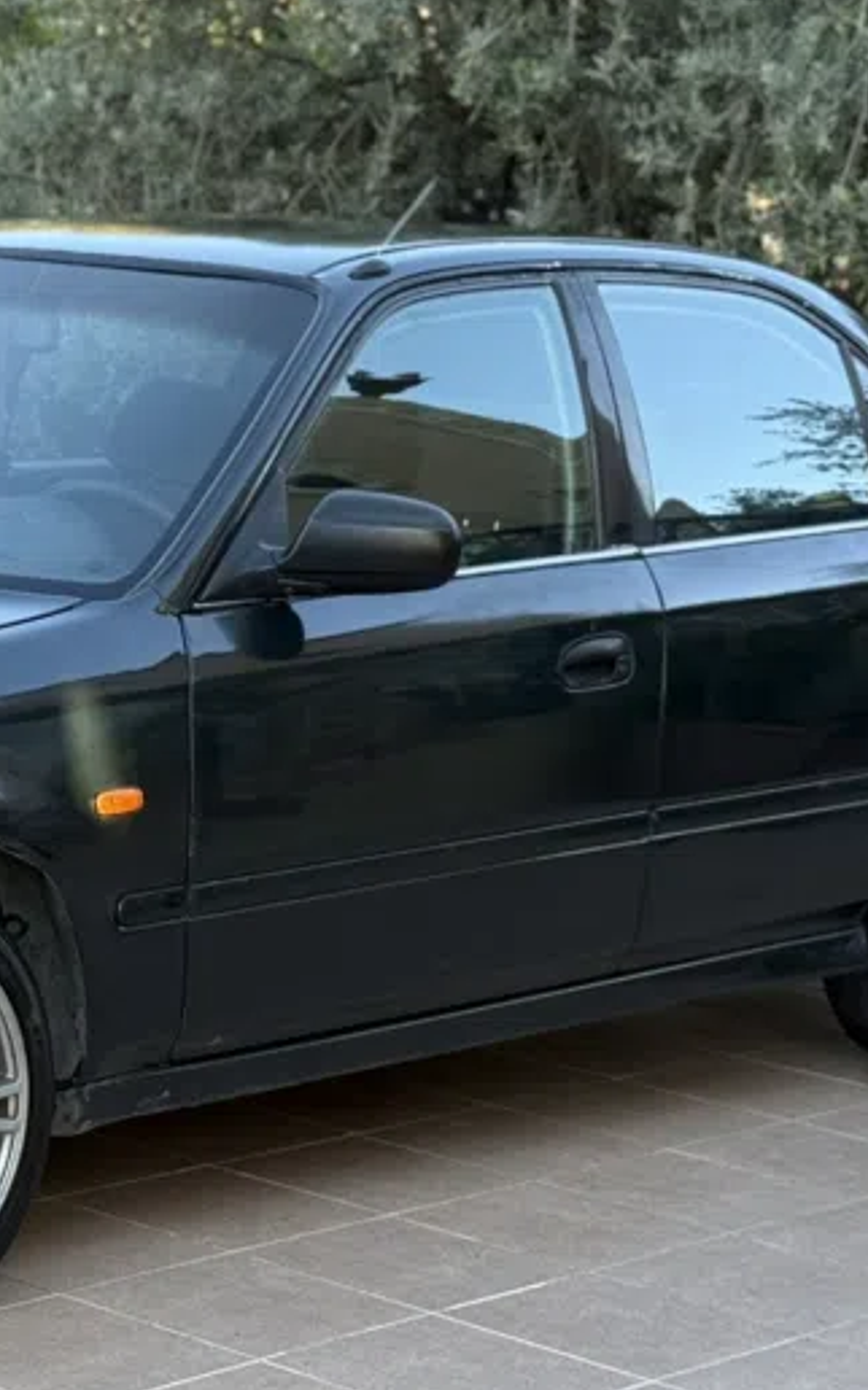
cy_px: 630
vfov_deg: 20.6
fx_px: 3827
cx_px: -3
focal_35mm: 101
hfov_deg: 12.8
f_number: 1.78
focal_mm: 6.76
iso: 80
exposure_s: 1/246
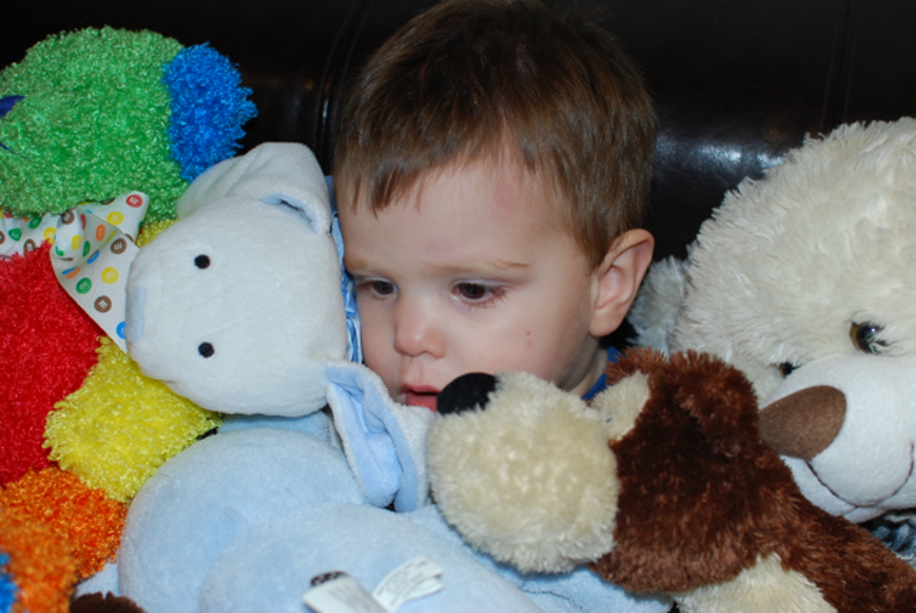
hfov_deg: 37.8
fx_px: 1337
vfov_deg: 25.8
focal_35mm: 52
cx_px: 458
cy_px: 306
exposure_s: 1/60
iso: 200
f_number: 2.8
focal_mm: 35
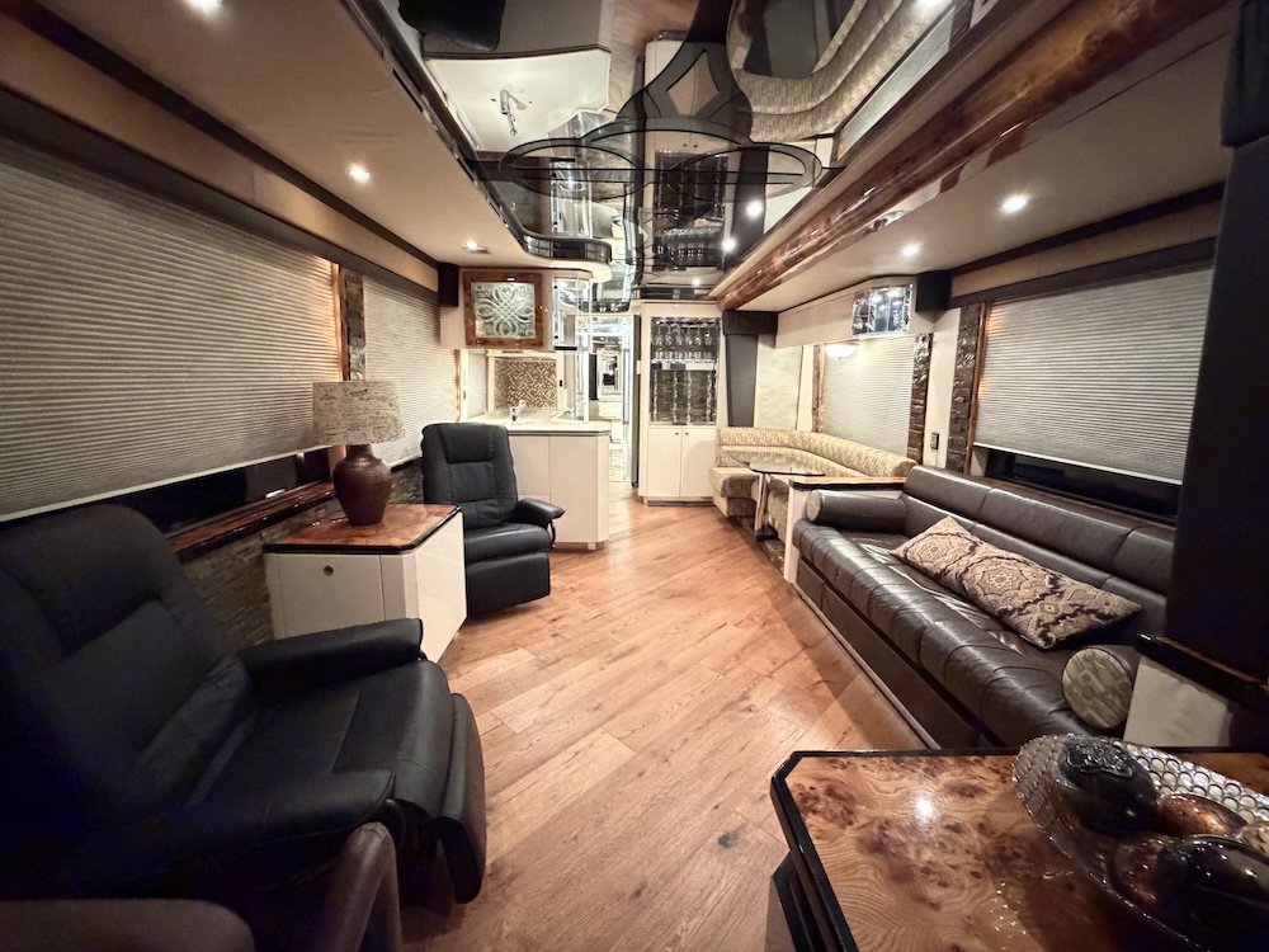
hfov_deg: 102.1
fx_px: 513
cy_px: 476
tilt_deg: -11.1
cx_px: 634
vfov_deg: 85.7
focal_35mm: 14
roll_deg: -2.2
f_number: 2.2
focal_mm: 2.22
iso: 1600
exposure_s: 1/30
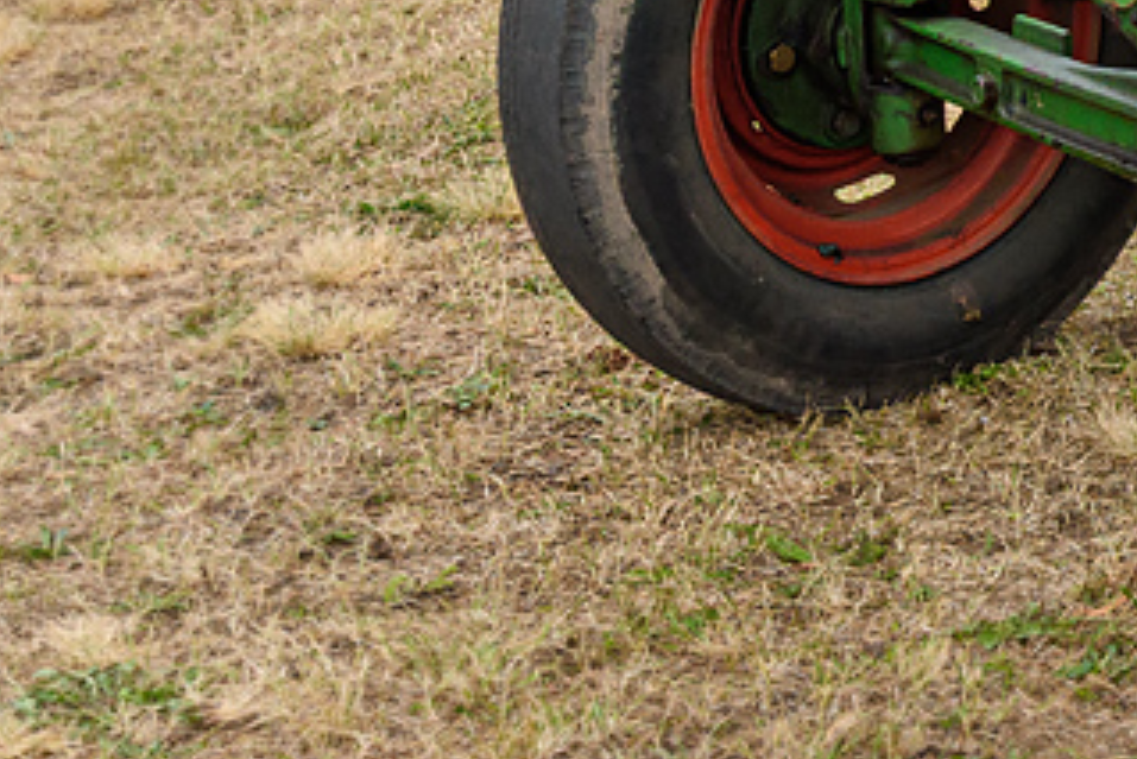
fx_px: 4992
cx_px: 1971
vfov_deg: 8.5
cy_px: -392
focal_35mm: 158
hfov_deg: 12.1
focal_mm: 28
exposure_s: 1/250
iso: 200
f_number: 8
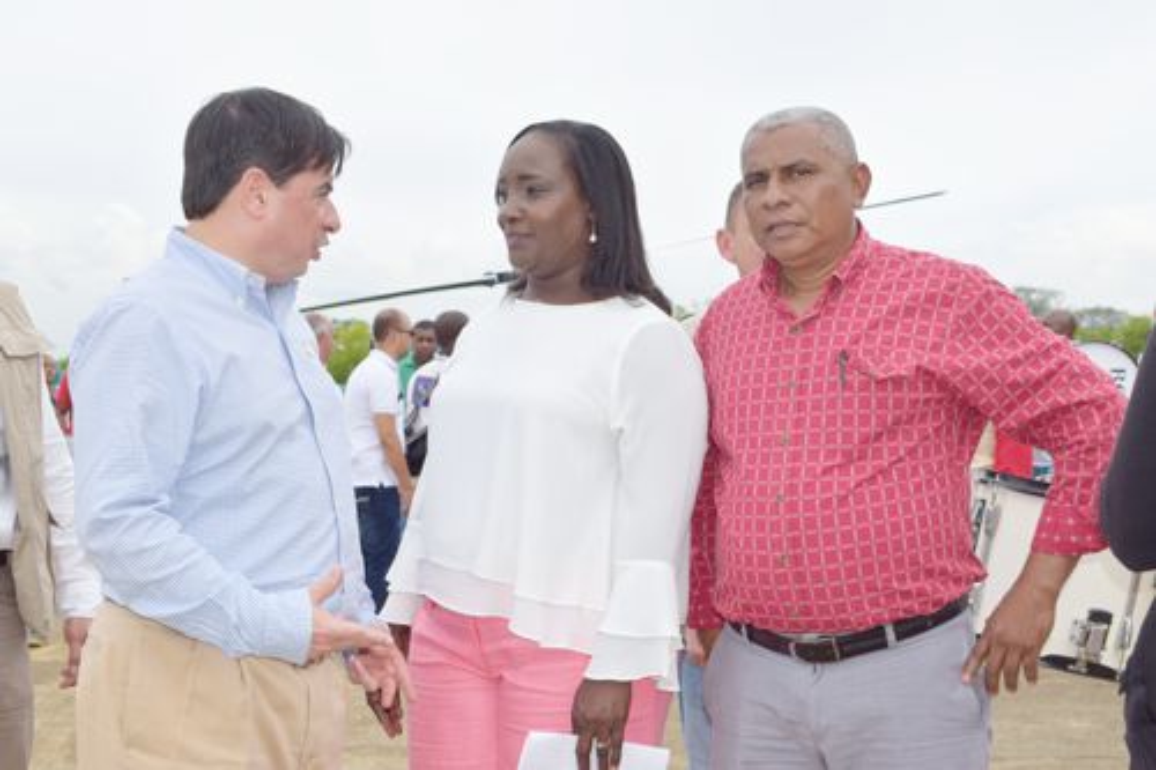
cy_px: 385
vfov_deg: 25.0
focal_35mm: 54
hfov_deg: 36.9
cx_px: 578
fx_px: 1733
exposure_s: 1/200
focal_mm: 36
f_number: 9
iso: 100
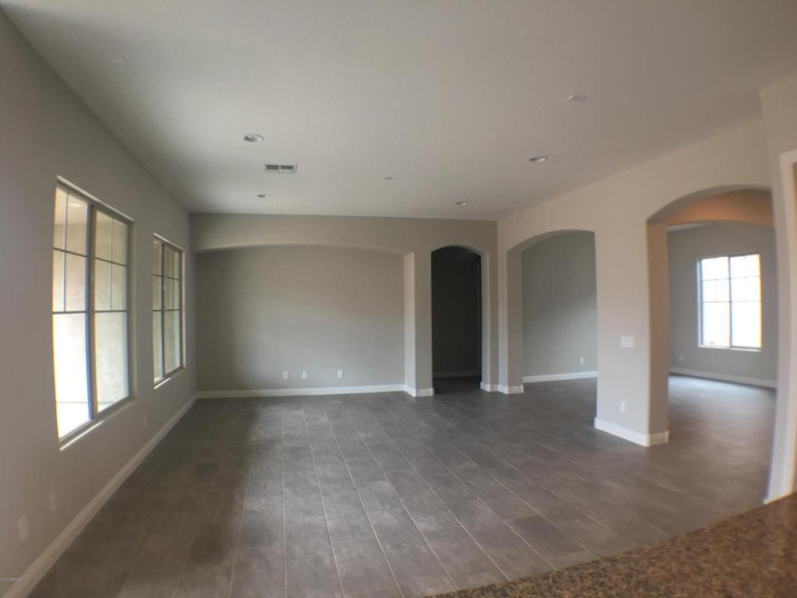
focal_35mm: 29
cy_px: 299
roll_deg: +0.1
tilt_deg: +2.3
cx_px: 398
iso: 50
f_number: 2.2
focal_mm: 4.15
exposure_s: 1/15
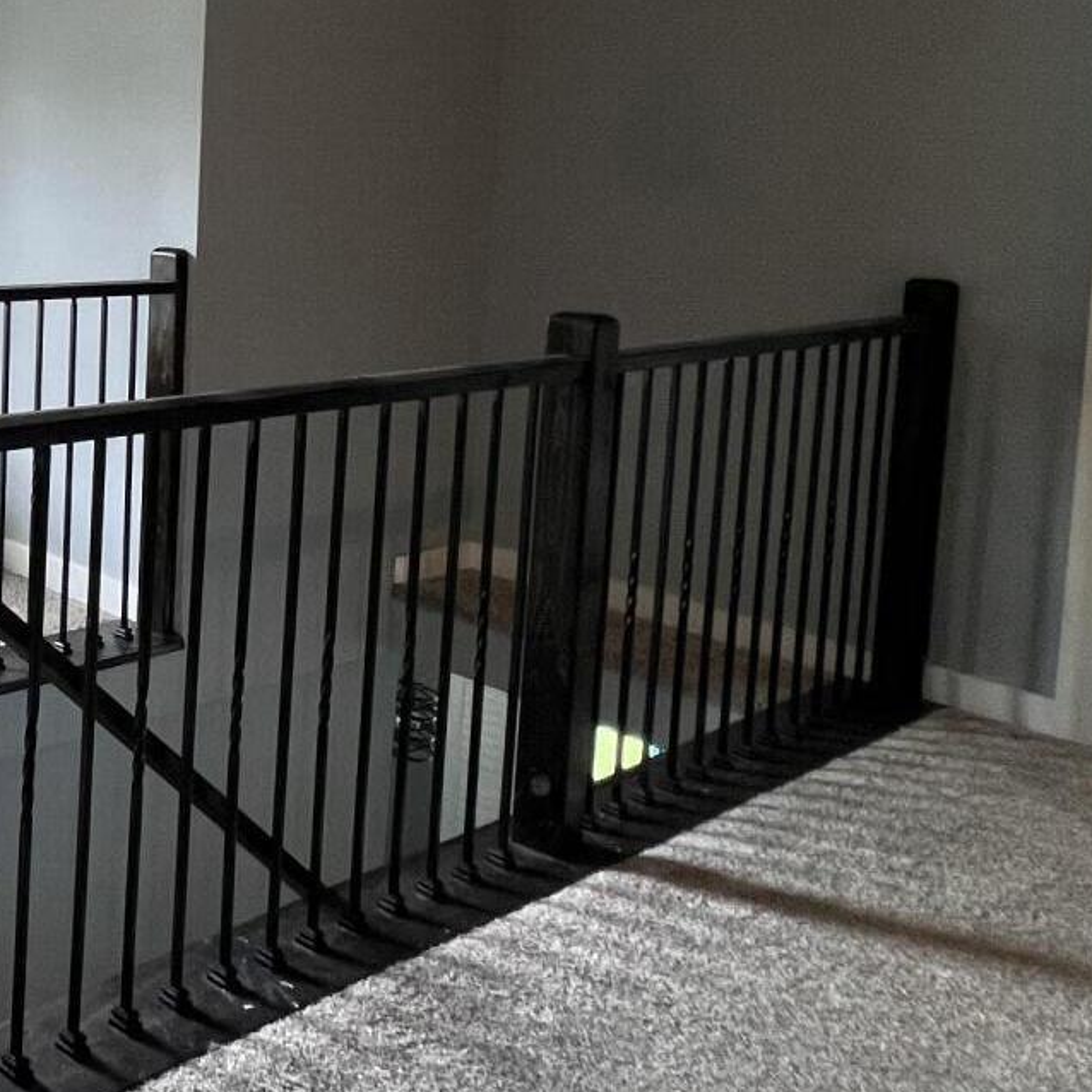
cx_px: -409
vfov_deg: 43.7
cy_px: 207
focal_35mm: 36
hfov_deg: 31.8
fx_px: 1285
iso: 160
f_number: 1.8
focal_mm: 1.57
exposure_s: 1/120
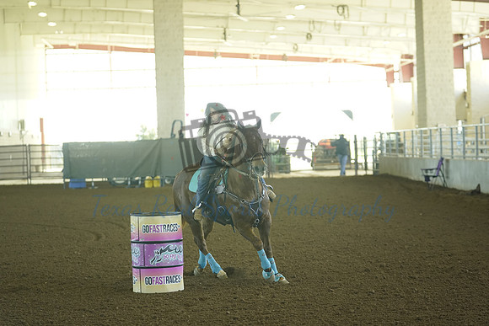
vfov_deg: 14.7
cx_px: 244
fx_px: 1263
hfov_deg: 21.9
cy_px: 163
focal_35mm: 93
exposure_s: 1/1000
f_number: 2.8
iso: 2500
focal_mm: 93
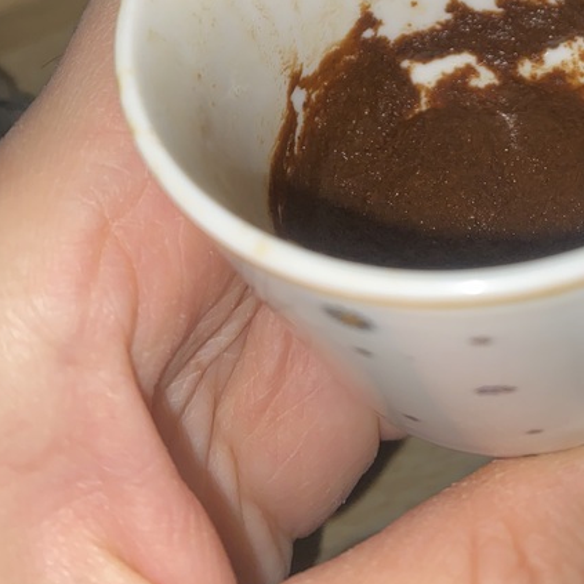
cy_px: -30
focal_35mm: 50
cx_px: 442
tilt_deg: -59.8
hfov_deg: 33.3
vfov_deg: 30.9
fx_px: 954
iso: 32
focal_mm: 4.25
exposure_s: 1/1202
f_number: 1.8
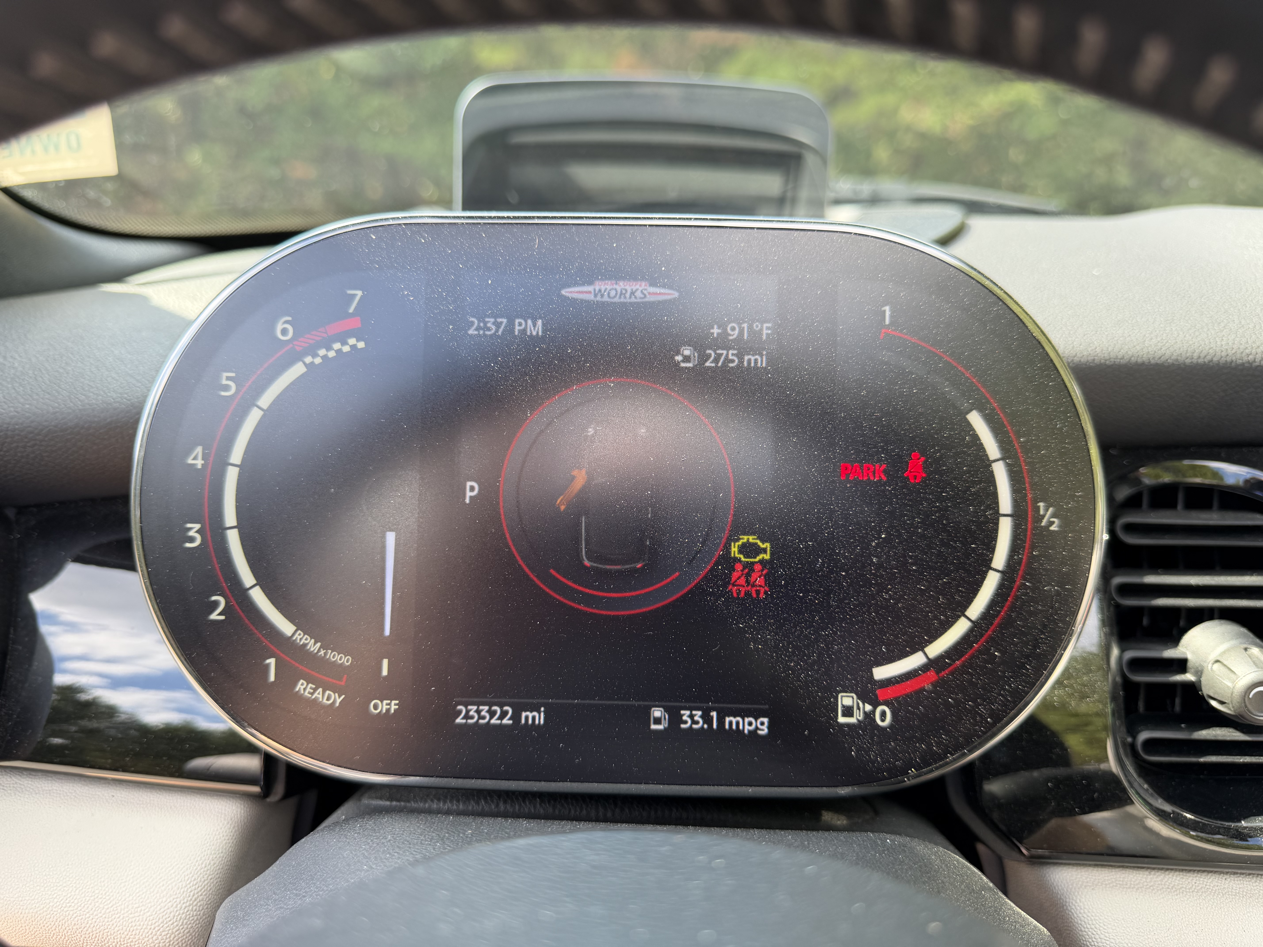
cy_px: 474
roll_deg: -0.4
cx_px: 632
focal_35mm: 24
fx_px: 876
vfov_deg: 56.8
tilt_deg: -18.1
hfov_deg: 71.6
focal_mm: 6.76
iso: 80
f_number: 1.78
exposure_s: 1/251
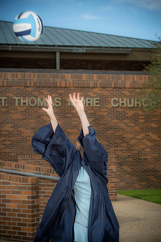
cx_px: 80
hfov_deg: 19.4
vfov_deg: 28.9
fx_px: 471
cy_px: 121
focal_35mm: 70
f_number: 5
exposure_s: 1/250
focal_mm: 70
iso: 80
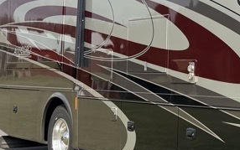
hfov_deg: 19.4
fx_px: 595
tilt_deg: +1.1
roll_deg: -0.2
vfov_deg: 14.4
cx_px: 375
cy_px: 54
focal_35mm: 91
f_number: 1.78
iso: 80
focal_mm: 6.76
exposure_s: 1/3759
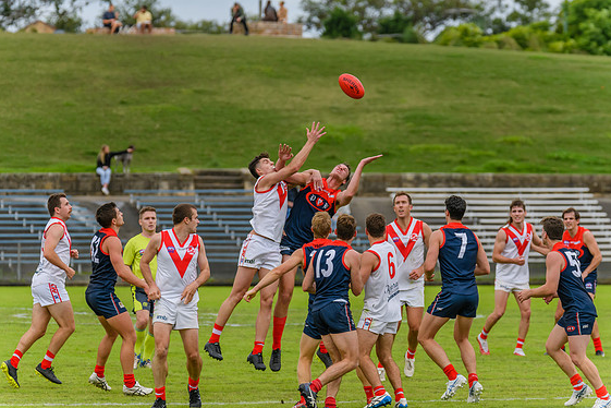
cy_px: 202
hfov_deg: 6.7
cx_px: 301
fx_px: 5193
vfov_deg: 4.5
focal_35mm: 306
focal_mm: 270
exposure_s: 1/2500
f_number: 5.6
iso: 800
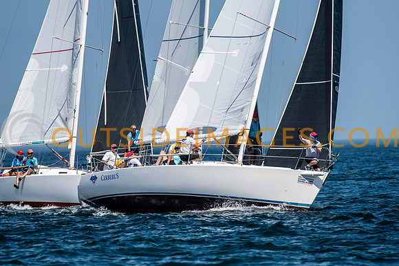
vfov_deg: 3.1
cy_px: 133
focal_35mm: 450
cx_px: 200
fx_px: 4988
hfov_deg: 4.6
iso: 320
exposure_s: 1/3200
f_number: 5.6
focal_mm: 300
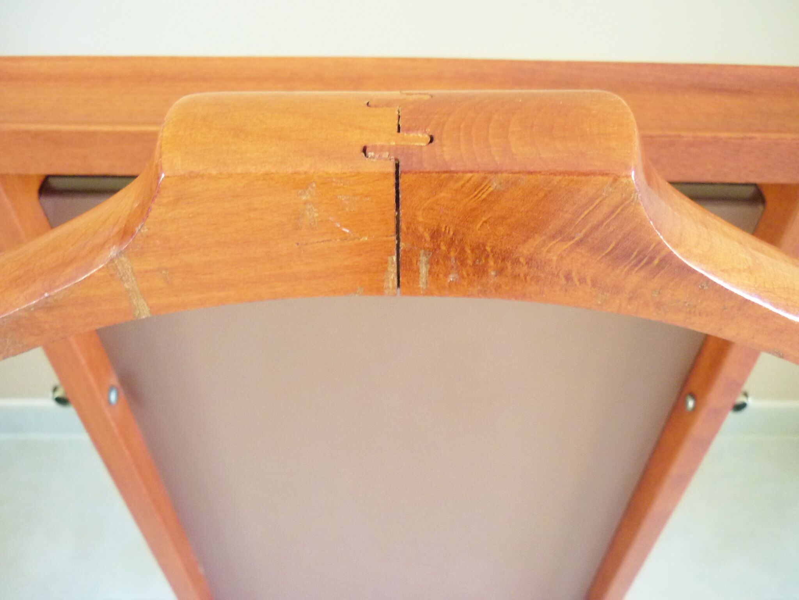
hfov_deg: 55.4
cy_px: 300
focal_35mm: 33
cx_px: 400
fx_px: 762
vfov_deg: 42.9
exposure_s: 1/25
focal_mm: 5.5
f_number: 2.8
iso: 400
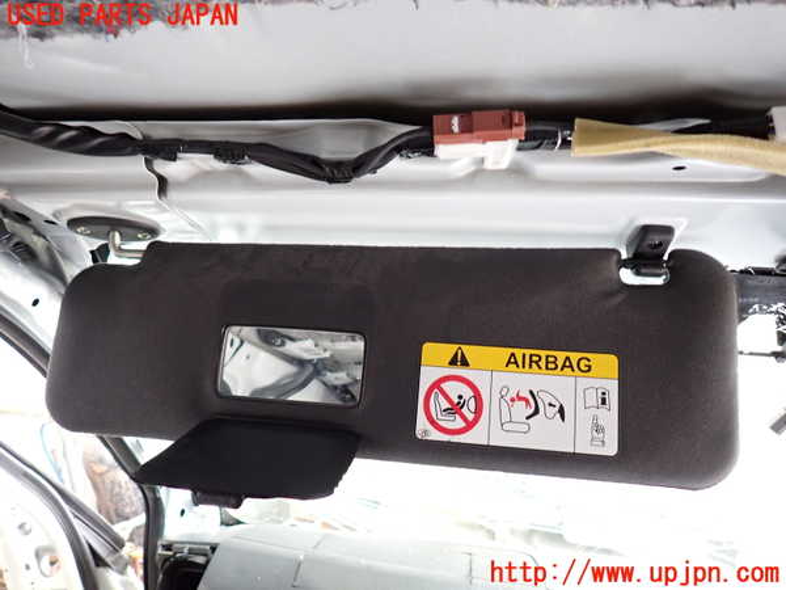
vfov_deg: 54.9
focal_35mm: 25
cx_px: 393
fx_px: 568
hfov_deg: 69.4
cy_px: 295
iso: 320
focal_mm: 4.5
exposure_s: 1/30
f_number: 2
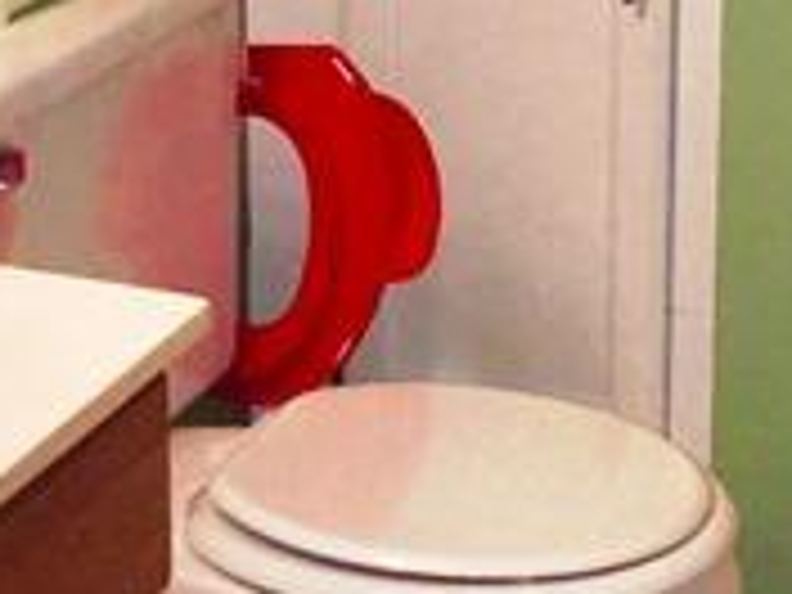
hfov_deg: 11.7
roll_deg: -1.4
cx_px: 554
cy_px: -148
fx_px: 3867
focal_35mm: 169
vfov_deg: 8.7
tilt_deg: -14.6
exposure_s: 1/30
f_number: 2.2
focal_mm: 4.15
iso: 40
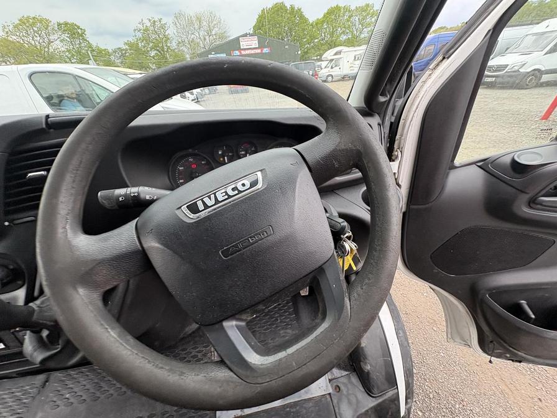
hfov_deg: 102.1
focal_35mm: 14
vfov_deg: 85.7
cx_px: 278
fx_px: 225
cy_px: 209
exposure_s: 1/140
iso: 100
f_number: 2.2
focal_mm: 2.22
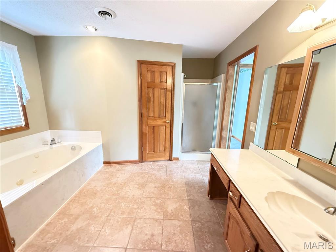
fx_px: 136
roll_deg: -1.6
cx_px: 168
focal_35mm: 14
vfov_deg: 85.7
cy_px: 126
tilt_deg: -11.3
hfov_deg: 102.1
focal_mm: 2.22
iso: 1000
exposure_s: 1/40
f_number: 2.2
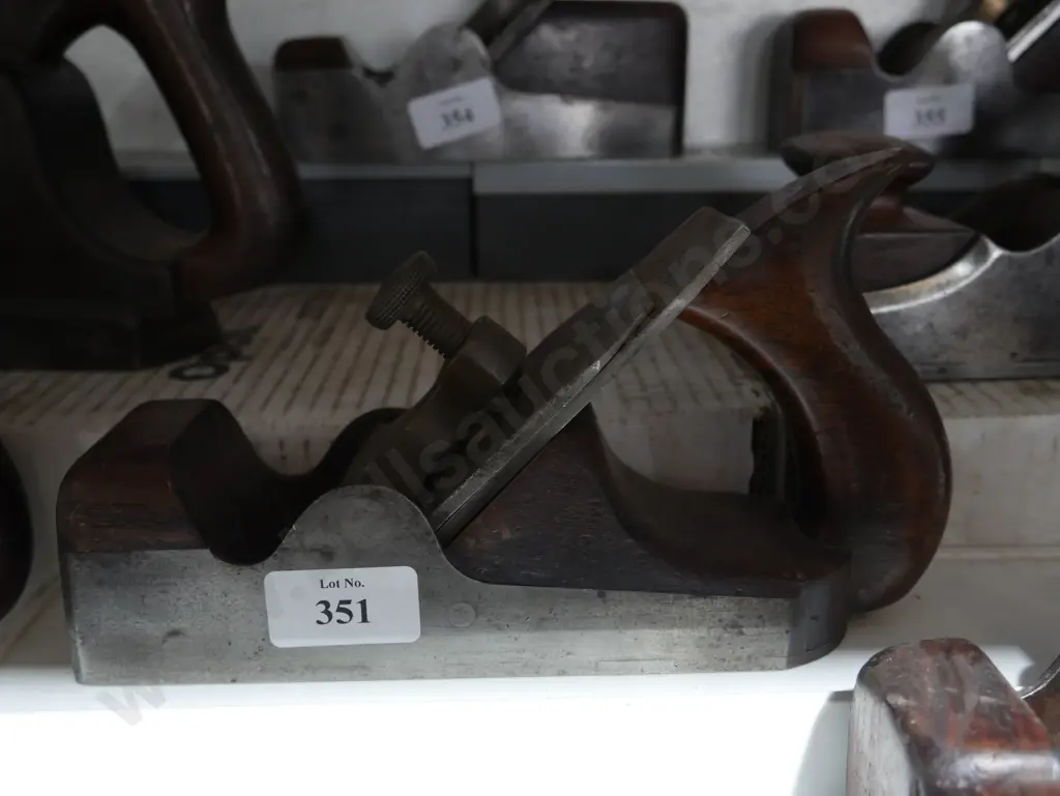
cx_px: 530
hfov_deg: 53.9
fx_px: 1042
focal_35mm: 34
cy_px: 398
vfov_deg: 41.8
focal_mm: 17
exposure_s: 1/60
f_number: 4
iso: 1250
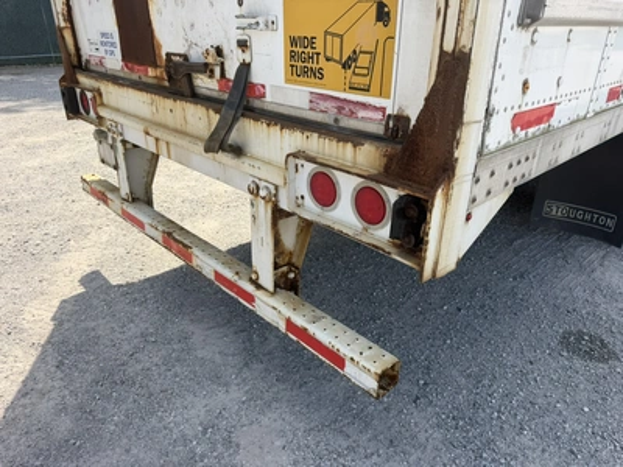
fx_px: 432
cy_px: 234
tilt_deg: -21.8
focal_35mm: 24
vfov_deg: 56.8
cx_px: 312
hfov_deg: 71.6
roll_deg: +1.7
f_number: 1.78
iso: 80
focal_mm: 6.76
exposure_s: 1/1812
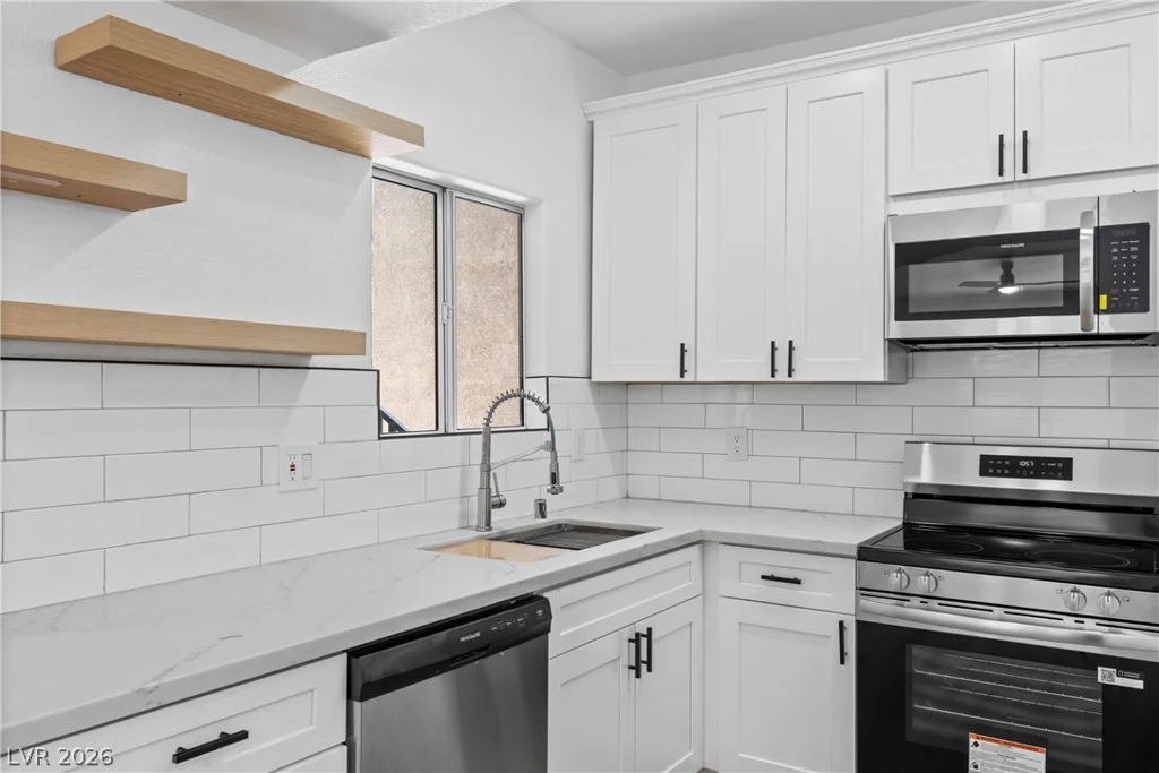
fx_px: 869
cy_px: 386
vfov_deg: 47.9
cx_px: 580
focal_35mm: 27
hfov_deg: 67.4
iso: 400
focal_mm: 27
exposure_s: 1/2
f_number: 8
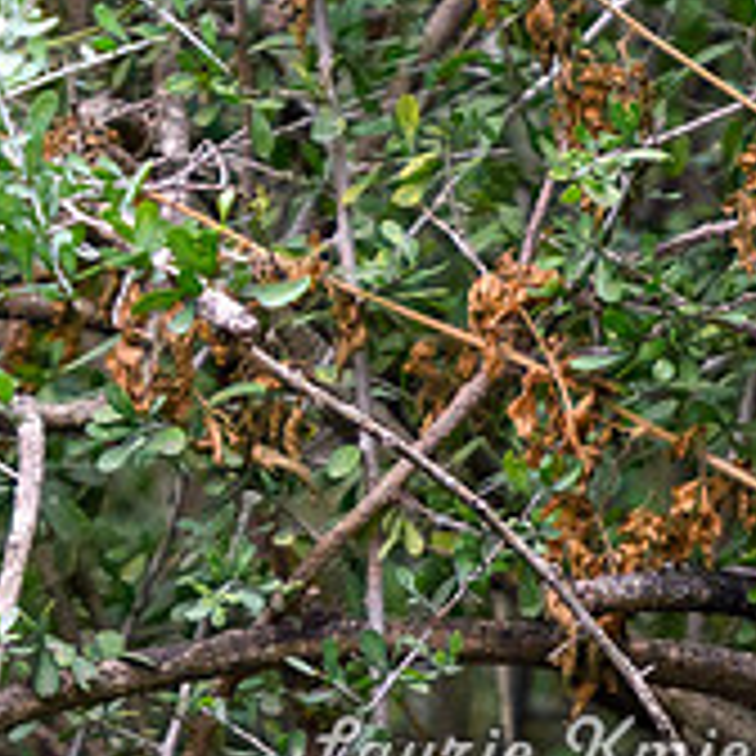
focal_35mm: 1557
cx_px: -382
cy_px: -124
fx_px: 38471
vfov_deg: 1.1
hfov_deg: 1.1
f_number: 2.8
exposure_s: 1/1000
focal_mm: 200
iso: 1000
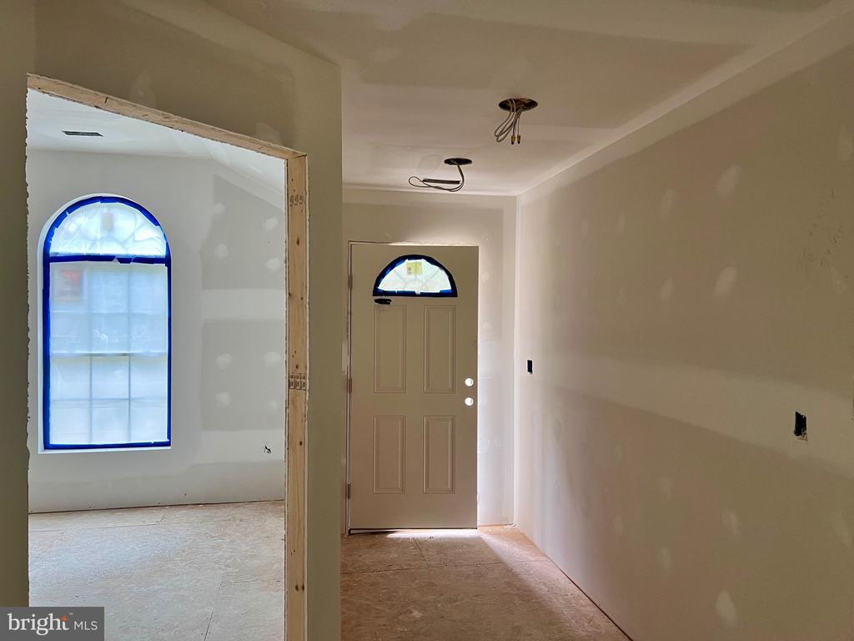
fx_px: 641
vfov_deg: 53.1
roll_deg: -1.0
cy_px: 320
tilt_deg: -2.6
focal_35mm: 26
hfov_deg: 67.3
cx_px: 427
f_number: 1.5
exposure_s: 1/94
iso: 125
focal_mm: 5.7
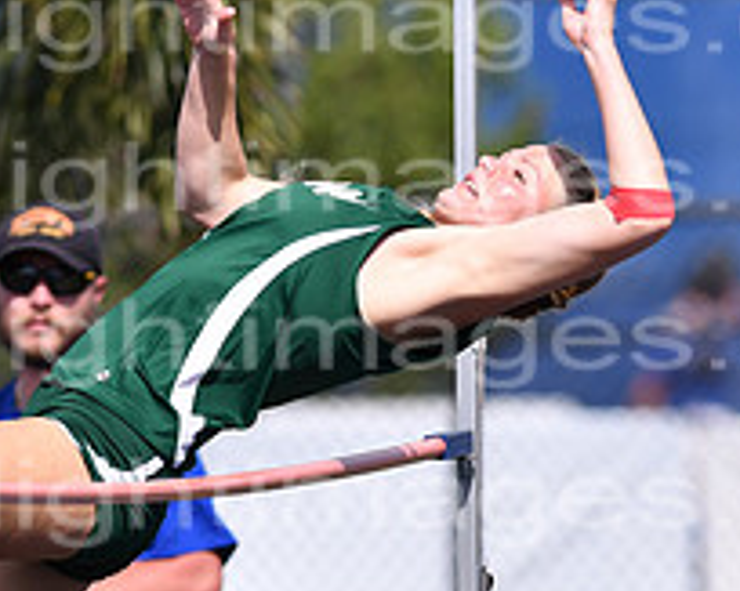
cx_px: 192
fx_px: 26291
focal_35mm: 1201
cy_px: 582
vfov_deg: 1.3
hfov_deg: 1.6
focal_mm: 300
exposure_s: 1/8000
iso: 400
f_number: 4
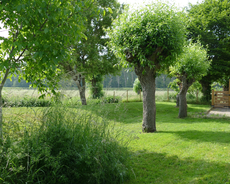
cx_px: 110
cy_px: 100
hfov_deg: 42.0
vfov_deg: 34.1
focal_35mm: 44
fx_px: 300
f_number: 3
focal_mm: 10.85
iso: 125
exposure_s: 1/800
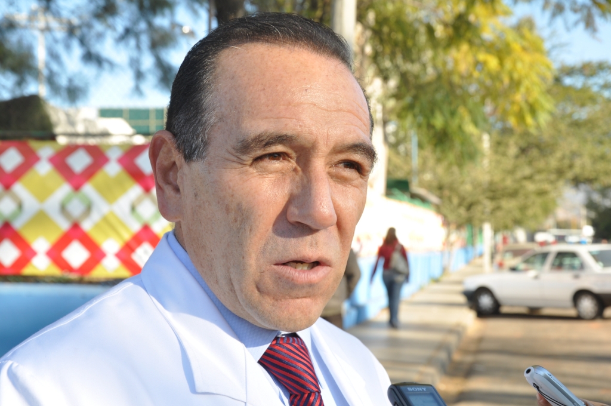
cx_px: 306
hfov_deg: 31.9
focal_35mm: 63
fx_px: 1068
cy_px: 203
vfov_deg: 21.5
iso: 200
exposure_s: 1/125
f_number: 8
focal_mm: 42
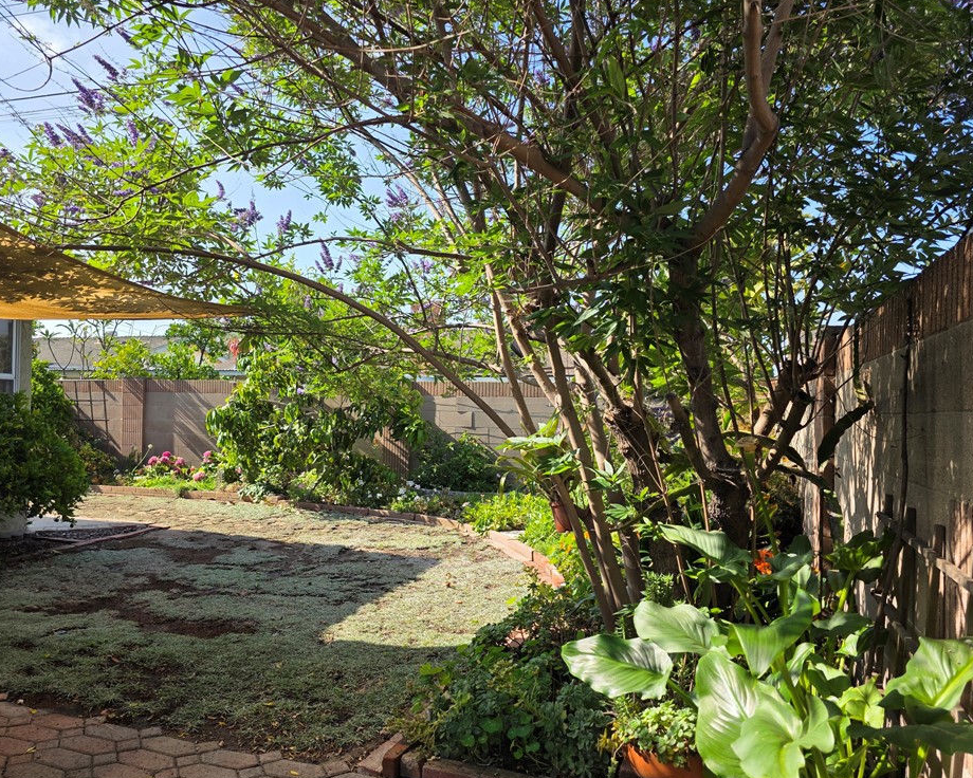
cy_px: 401
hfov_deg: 68.0
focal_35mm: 25
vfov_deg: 56.8
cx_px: 451
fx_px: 720
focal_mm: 6.3
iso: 80
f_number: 1.7
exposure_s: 1/2693
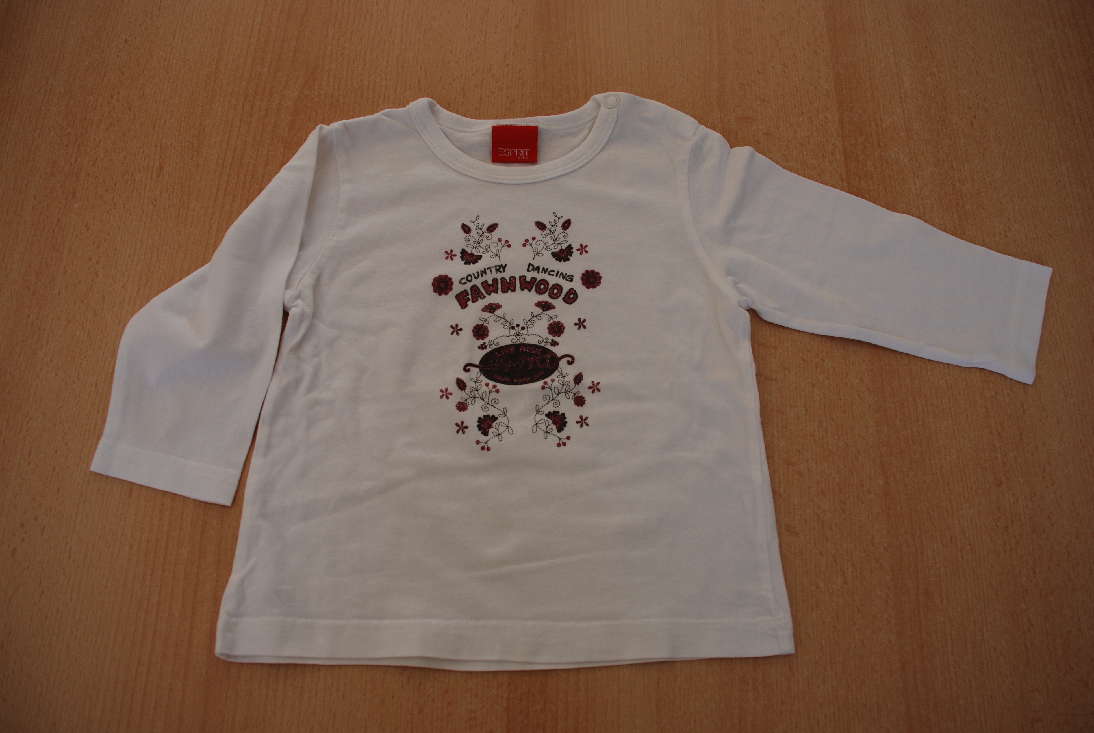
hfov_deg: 61.9
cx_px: 547
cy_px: 366
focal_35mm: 30
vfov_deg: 43.7
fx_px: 913
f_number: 4
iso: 200
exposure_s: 1/60
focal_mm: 20
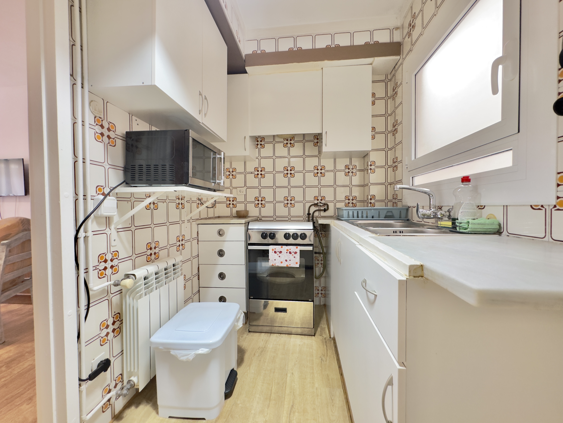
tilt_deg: -1.7
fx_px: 228
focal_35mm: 14
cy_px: 212
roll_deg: +1.0
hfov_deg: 102.1
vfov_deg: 85.7
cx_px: 282
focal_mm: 2.22
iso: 640
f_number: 2.2
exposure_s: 1/50
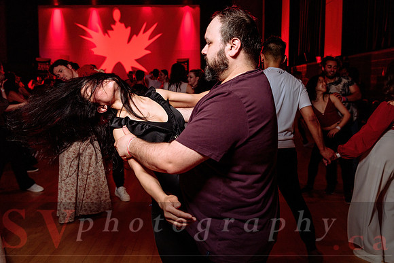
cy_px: 107
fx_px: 376
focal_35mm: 34
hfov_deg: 55.3
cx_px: 189
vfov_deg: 38.4
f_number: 3.5
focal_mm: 29
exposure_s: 1/40
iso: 1000
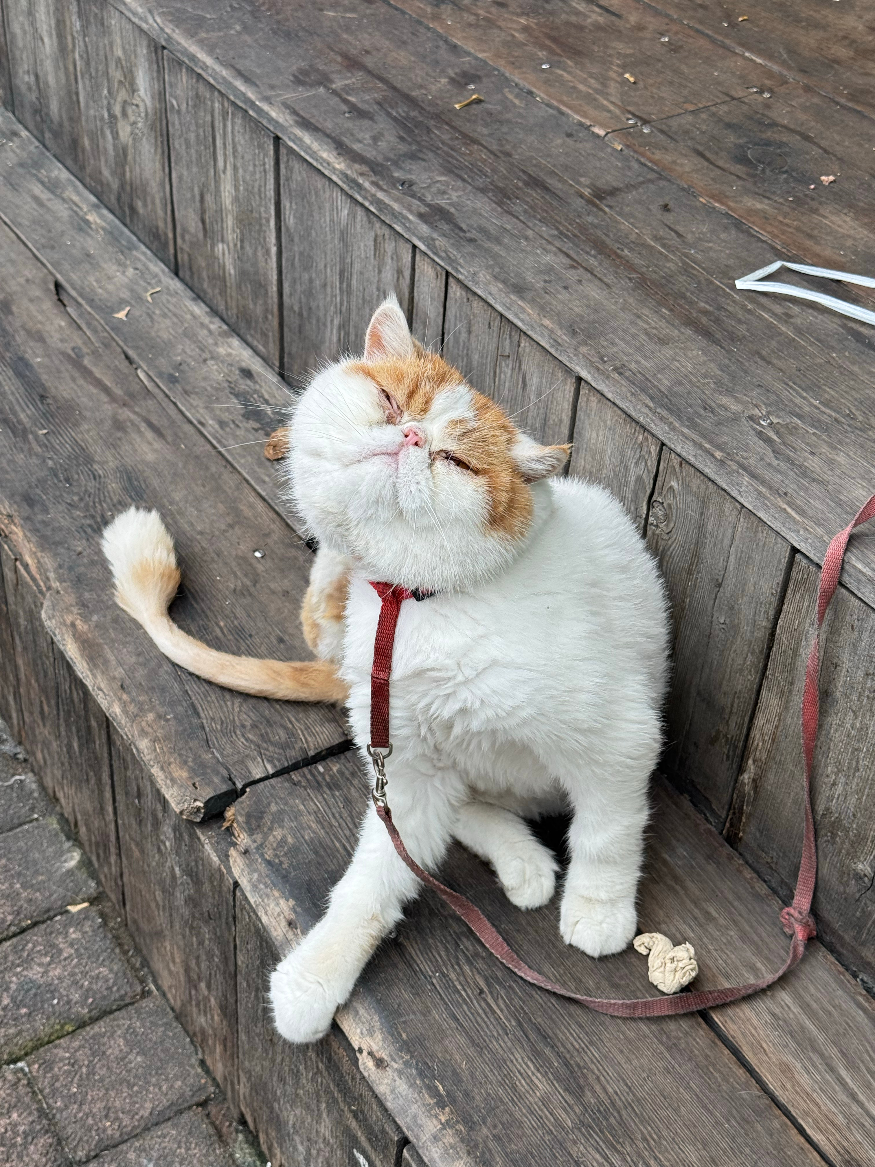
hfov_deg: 30.3
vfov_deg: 39.7
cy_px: 584
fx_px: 1618
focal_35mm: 48
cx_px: 438
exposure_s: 1/312
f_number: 1.78
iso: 64
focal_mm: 6.76
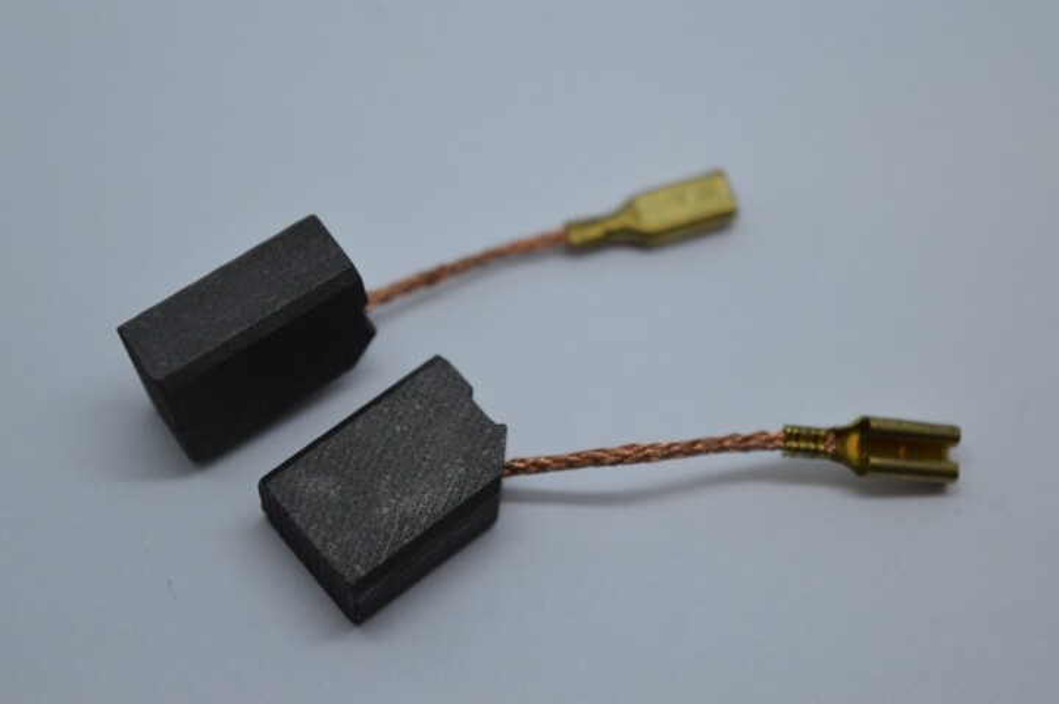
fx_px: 2425
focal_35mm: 82
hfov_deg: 24.6
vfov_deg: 16.5
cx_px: 530
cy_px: 352
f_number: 5.6
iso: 360
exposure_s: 1/125
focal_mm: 55
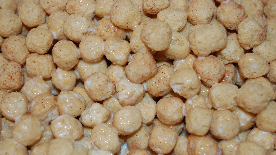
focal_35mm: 87
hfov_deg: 24.6
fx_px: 633
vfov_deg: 14.0
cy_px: 91
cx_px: 138
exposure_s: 1/60
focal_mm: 55
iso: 400
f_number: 5.6
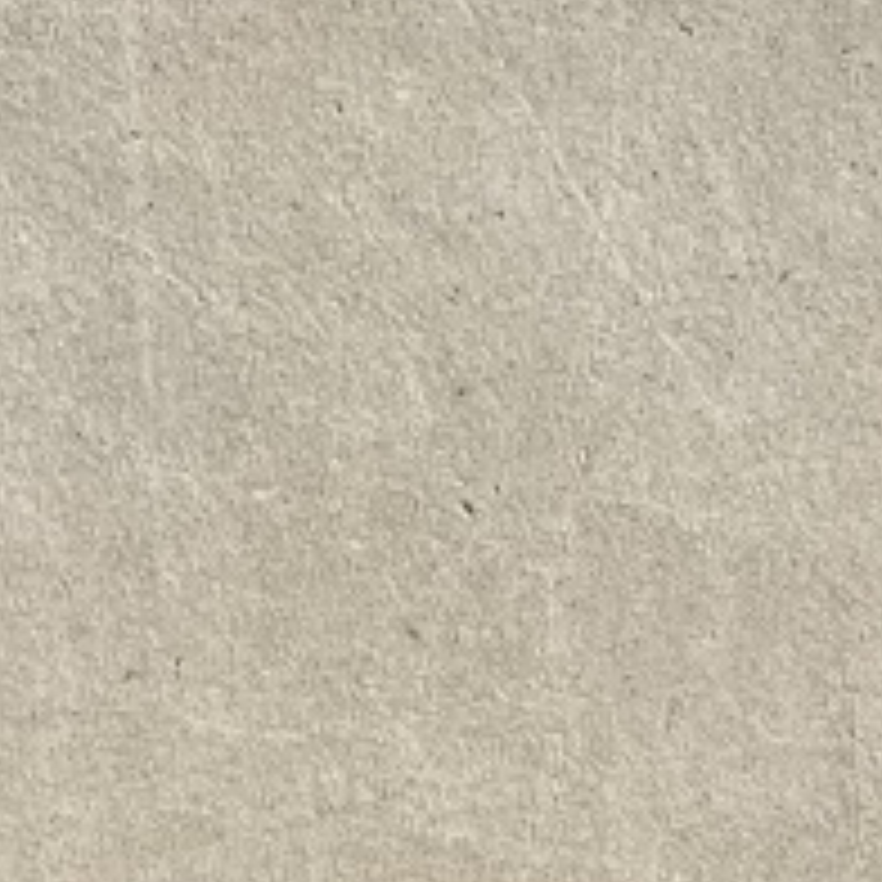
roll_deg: -0.7
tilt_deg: -13.2
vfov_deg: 11.4
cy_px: 1634
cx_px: 1948
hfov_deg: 10.9
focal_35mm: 141
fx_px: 4065
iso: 50
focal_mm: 5.1
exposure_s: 1/6173
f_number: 1.6
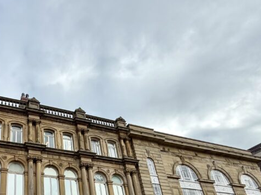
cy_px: 187
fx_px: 226
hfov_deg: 55.9
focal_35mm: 30
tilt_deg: +24.5
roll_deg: +2.9
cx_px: 54
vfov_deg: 41.7
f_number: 2.2
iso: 25
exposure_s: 1/770
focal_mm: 2.22
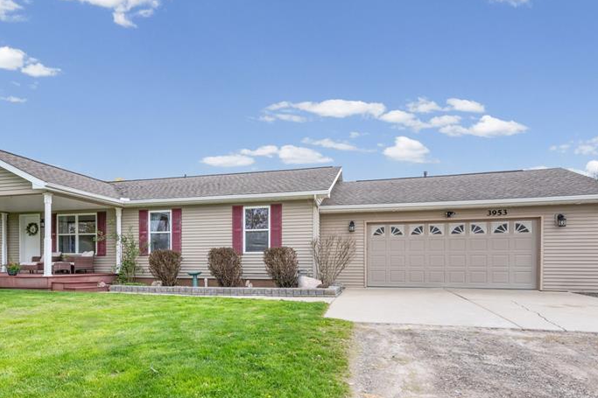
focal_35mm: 21
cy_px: 266
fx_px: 349
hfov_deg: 81.1
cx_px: 279
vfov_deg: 58.1
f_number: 10
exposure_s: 1/100
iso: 400
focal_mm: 14
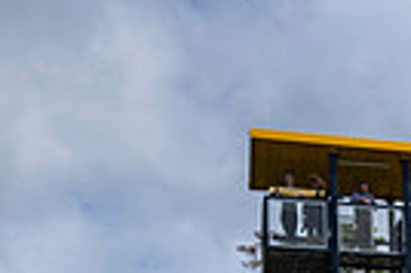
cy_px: 551
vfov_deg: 11.7
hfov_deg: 17.5
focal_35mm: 104
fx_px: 1186
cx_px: 635
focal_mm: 24
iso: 40
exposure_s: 1/1250
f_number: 2.8
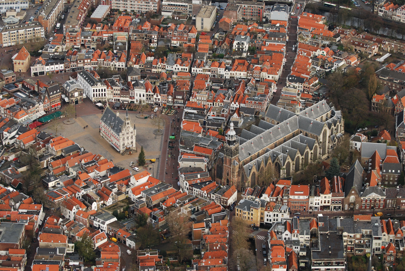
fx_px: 1183
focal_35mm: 105
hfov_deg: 19.4
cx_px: 202
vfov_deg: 13.1
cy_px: 136
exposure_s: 1/320
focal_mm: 70
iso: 200
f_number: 4.5
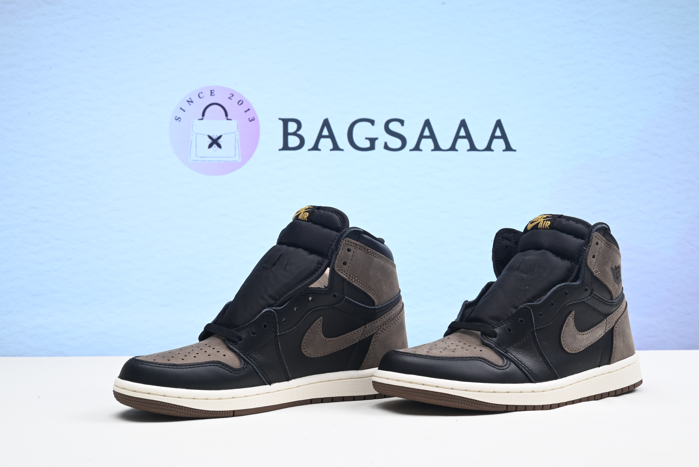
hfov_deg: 46.4
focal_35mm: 42
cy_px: 234
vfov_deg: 31.9
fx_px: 816
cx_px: 350
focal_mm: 42
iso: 100
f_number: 16
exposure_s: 1/2
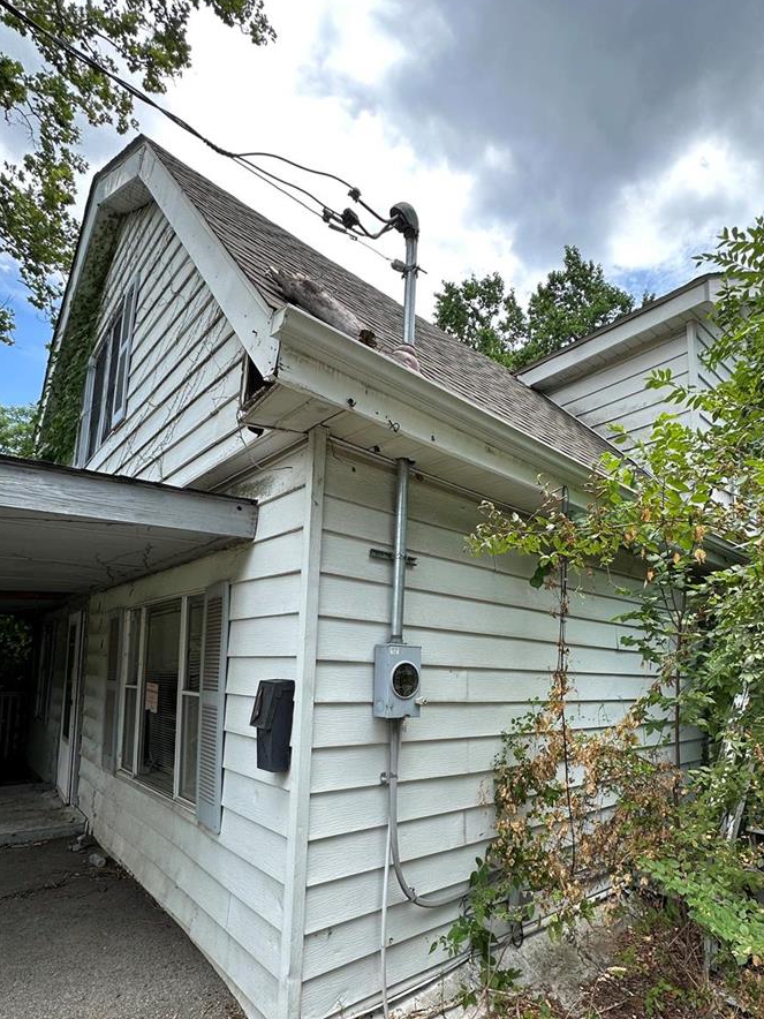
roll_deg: -3.1
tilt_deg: +4.4
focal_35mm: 19
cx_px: 441
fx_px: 559
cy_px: 622
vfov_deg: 83.4
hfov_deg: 68.3
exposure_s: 1/525
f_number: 2.2
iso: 40
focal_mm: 2.22
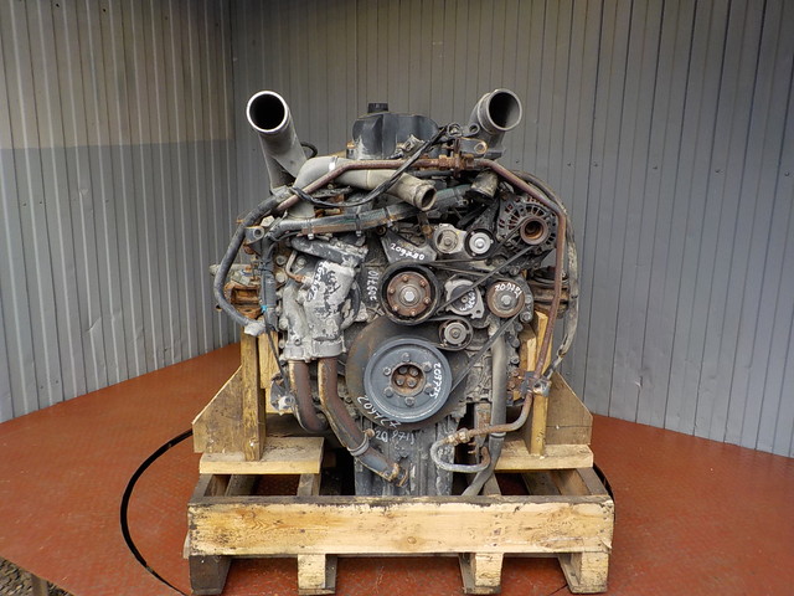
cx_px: 397
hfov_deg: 60.0
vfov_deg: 46.8
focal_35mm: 30
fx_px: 688
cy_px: 298
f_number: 3.3
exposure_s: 1/100
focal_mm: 4.1
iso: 125
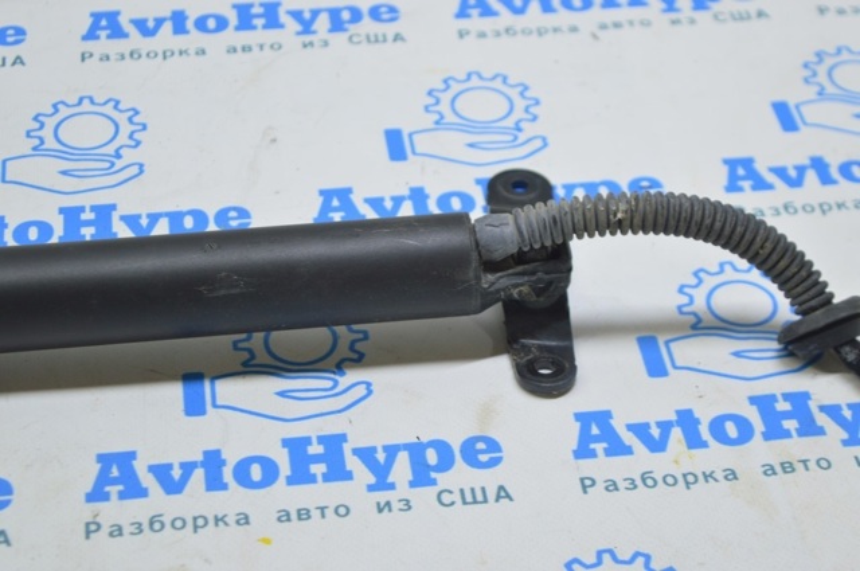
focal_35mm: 82
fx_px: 1968
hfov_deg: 24.6
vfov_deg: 16.5
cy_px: 286
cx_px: 430
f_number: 5.6
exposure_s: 1/20
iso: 400
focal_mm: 55
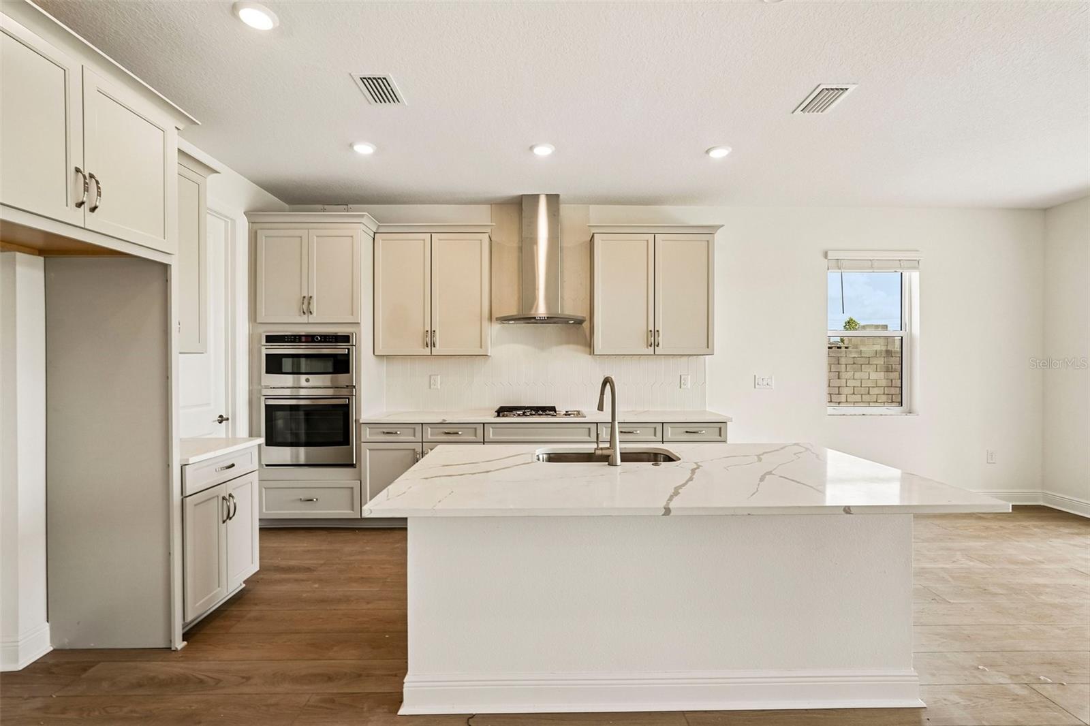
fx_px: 499
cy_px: 363
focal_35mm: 16
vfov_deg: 72.0
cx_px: 545
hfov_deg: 95.0
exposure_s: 1/80
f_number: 8
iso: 400
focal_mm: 16.5
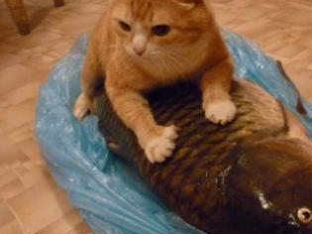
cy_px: 112
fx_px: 423
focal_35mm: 47
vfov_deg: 30.9
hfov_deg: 40.0
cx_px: 206
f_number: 2.8
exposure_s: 1/13
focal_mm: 5.5
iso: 800
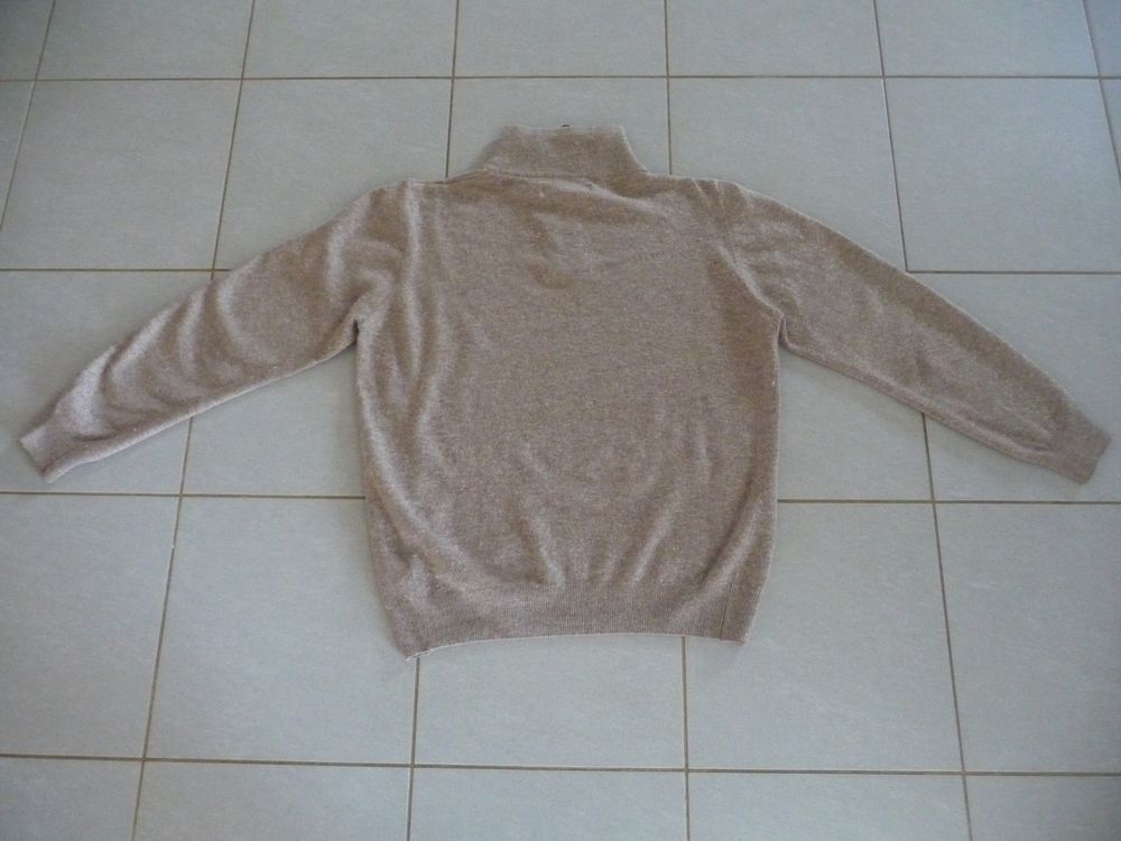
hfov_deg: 63.4
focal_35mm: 28
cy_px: 420
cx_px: 560
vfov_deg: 49.7
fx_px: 907
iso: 800
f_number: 3.3
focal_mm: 4.7
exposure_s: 1/25
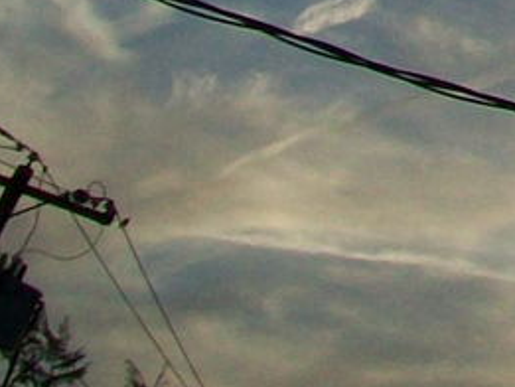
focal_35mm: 265
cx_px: 1719
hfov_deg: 6.6
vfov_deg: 5.3
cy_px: -719
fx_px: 3944
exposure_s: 1/800
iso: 64
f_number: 4.8
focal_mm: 6
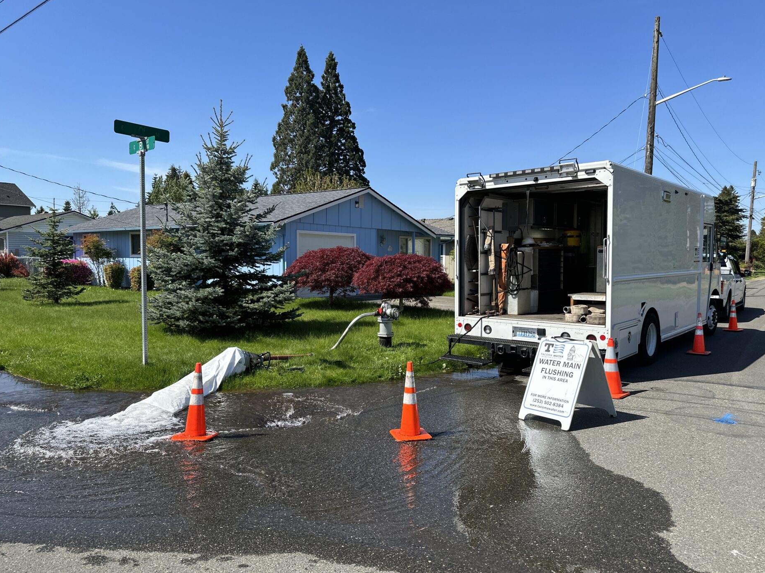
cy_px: 291
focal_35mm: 25
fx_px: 552
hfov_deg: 69.4
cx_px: 374
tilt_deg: -4.3
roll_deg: -0.6
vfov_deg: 54.9
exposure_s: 1/3597
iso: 80
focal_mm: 6.86
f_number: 1.78
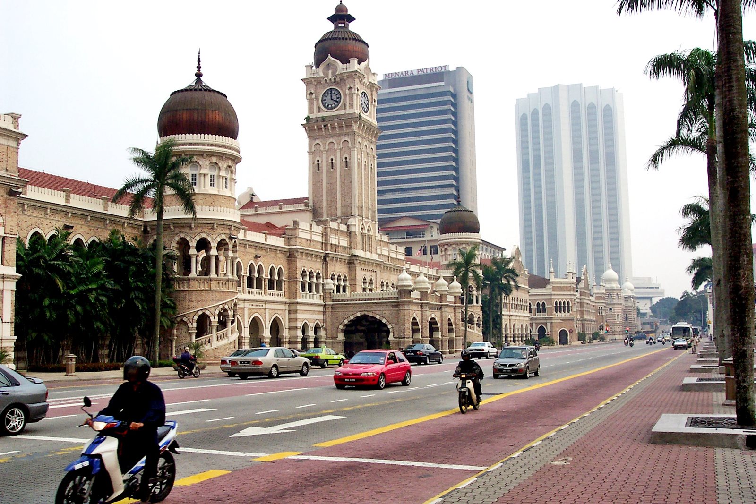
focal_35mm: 38
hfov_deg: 50.7
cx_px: 378
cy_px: 252
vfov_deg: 35.1
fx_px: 798
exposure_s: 1/500
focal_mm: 8
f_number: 4.8
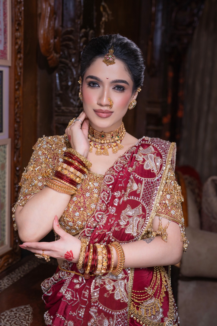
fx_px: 452
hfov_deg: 27.0
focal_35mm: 50
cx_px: 108
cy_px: 163
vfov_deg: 39.6
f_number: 3.5
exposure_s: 1/320
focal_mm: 50
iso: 200
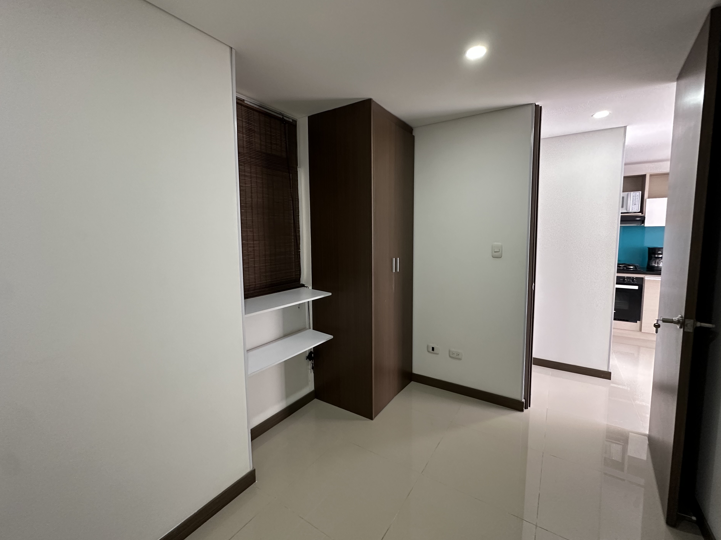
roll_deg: +0.5
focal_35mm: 15
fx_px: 312
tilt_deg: -5.9
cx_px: 360
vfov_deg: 81.7
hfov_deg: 98.2
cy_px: 261
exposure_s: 1/60
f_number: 2.2
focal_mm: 2.22
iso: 320
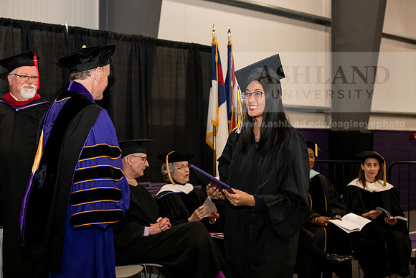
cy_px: 139
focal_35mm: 70
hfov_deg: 28.8
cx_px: 208
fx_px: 809
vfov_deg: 19.5
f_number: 5.6
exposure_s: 1/200
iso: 2000
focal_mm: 70
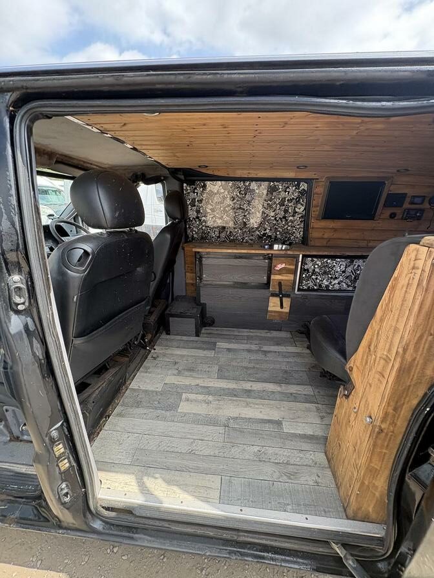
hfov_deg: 85.7
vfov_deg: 102.1
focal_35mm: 14
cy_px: 289
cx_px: 217
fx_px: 234
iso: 64
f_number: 2.2
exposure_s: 1/196
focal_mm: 2.22
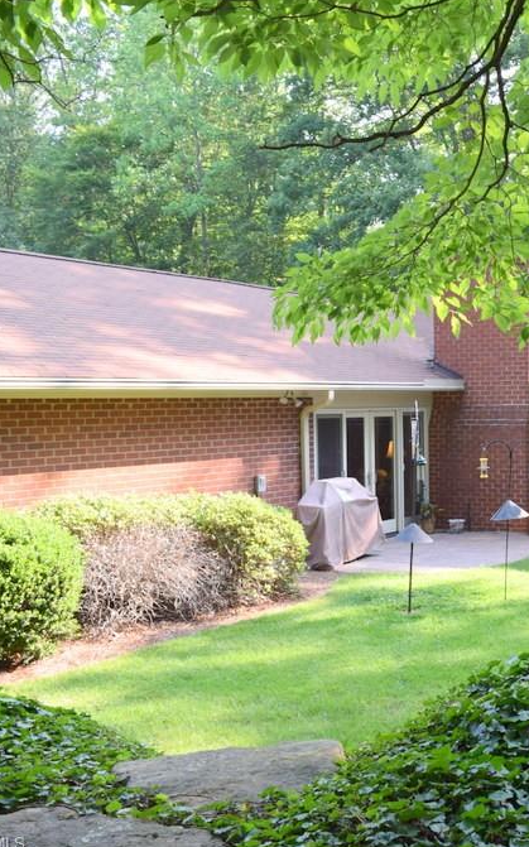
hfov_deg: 27.9
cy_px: 425
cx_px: 581
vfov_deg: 47.2
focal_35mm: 42
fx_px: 969
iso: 400
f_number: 6.3
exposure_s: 1/160
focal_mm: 18
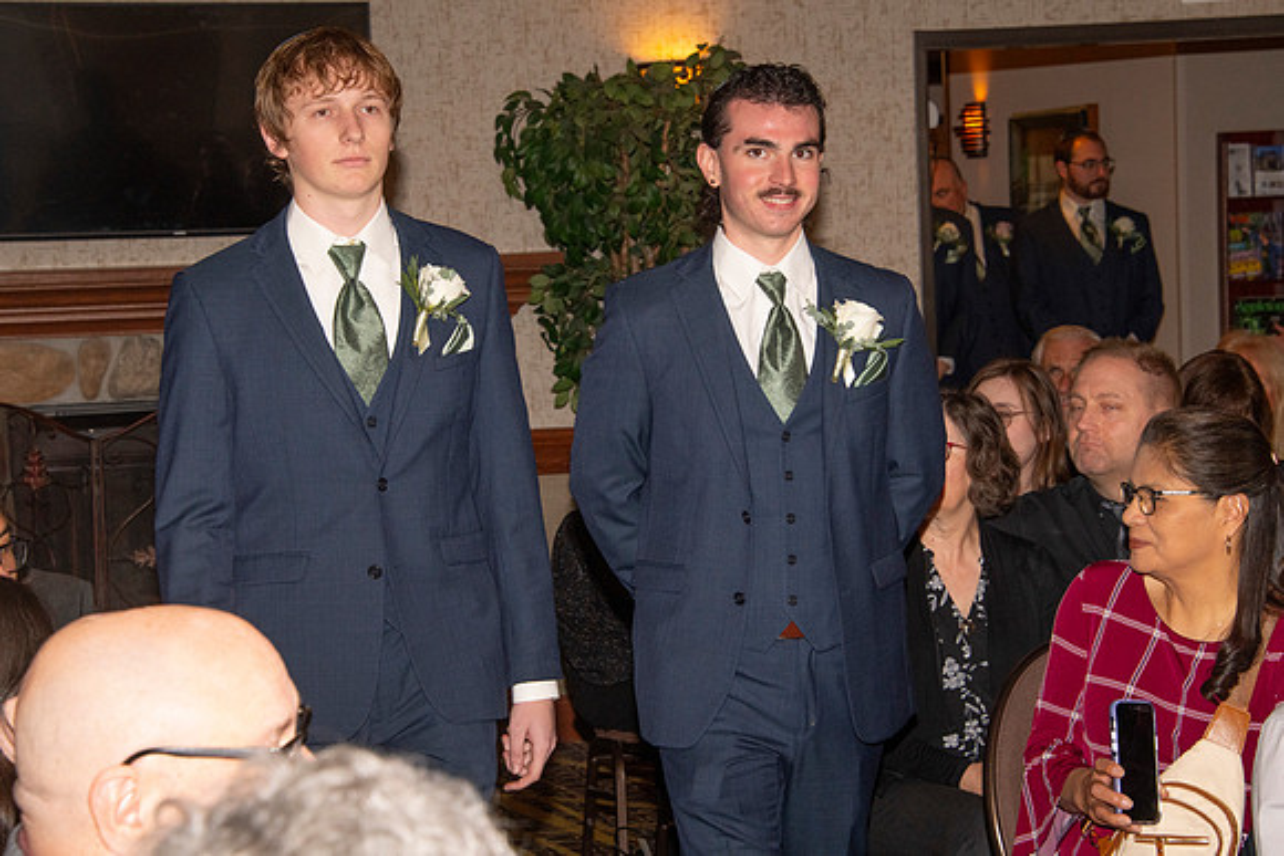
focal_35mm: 112
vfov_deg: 12.3
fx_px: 3979
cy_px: 369
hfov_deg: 18.3
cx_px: 642
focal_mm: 98
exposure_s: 1/160
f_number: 10
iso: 1000
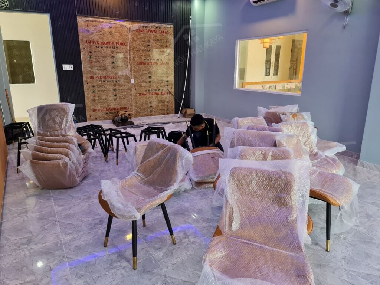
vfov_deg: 54.9
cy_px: 142
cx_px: 190
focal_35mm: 25
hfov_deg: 69.4
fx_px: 274
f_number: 1.8
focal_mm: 7
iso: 320
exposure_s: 1/100
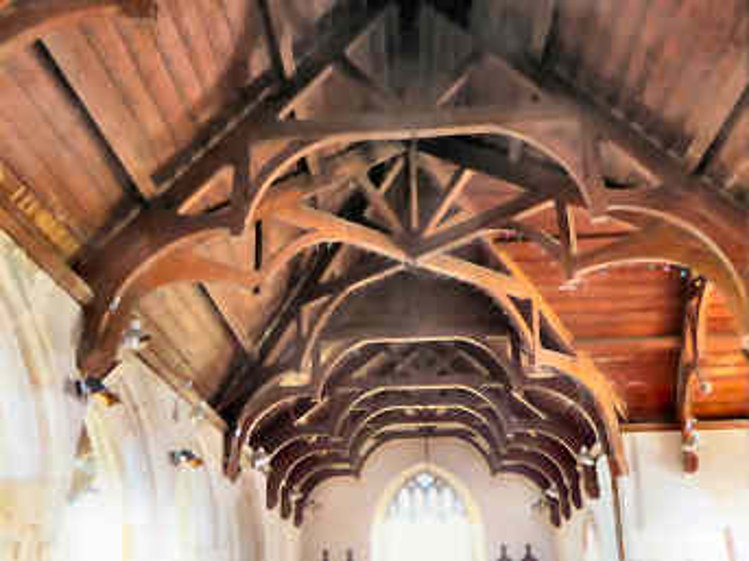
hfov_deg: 44.8
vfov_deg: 34.3
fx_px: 908
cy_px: 280
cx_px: 374
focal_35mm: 42
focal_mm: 7.2
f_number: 3.8
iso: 1000
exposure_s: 1/4
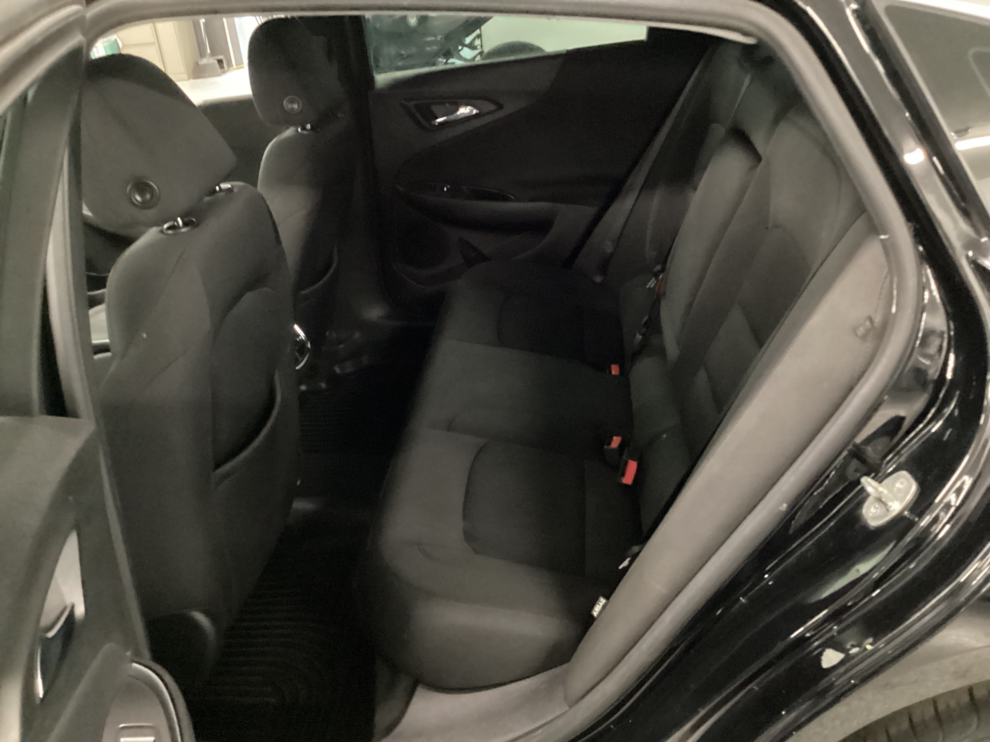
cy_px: 371
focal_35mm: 31
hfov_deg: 58.4
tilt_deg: -29.4
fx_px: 887
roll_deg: +4.7
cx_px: 495
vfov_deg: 45.4
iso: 800
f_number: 2.4
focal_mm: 3.3
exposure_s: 1/15
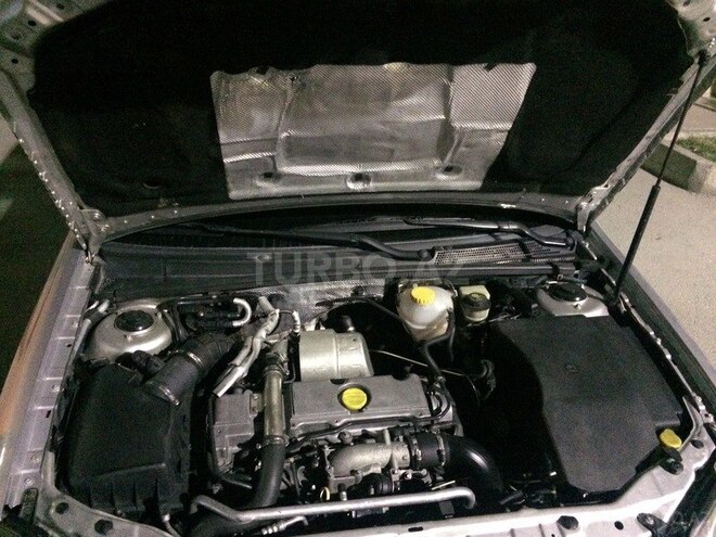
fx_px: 600
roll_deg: -2.2
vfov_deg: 48.2
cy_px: 268
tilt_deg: -28.1
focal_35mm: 29
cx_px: 358
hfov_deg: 61.7
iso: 1000
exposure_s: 1/17
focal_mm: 4.15
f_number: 2.2
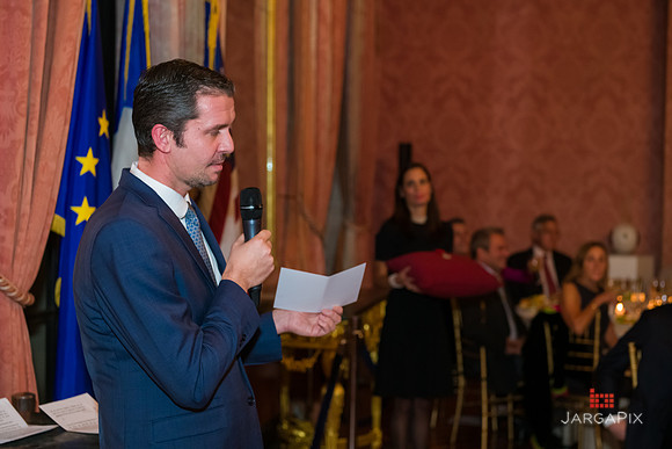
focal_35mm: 62
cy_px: 224
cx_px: 336
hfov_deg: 32.4
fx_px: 1158
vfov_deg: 21.9
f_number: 4
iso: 3200
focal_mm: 62
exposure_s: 1/100
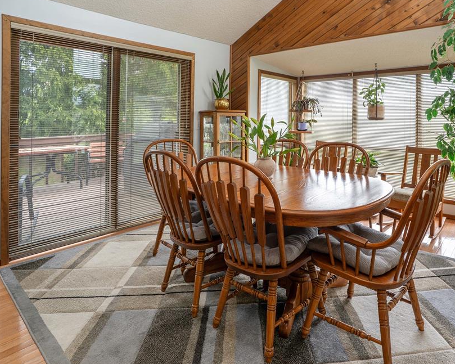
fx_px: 256
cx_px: 282
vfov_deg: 70.8
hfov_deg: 81.8
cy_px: 183
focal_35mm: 19
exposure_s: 1/60
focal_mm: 16
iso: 500
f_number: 5.6
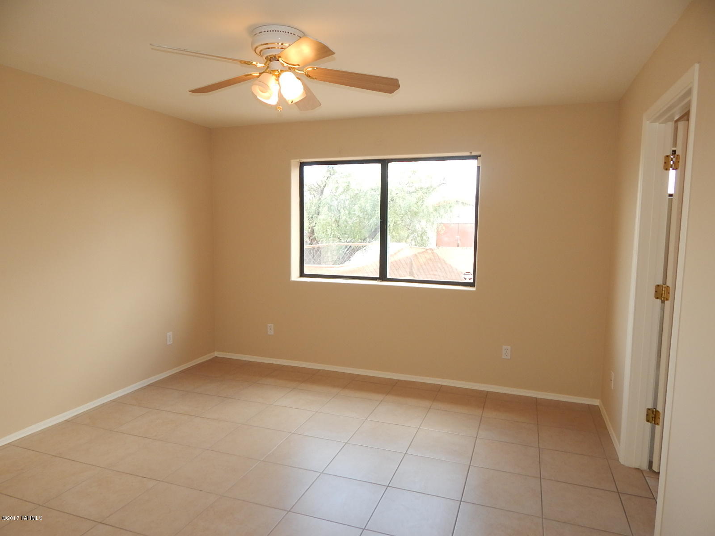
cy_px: 268
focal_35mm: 22
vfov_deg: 61.1
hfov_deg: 76.4
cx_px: 358
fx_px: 454
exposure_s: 1/100
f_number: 3
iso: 125
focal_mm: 4
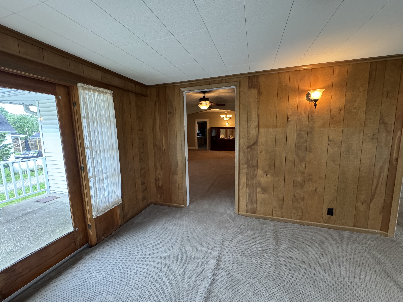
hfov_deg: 102.1
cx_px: 202
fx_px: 163
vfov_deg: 85.7
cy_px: 151
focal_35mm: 14
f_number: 2.2
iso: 500
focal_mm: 2.22
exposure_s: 1/60
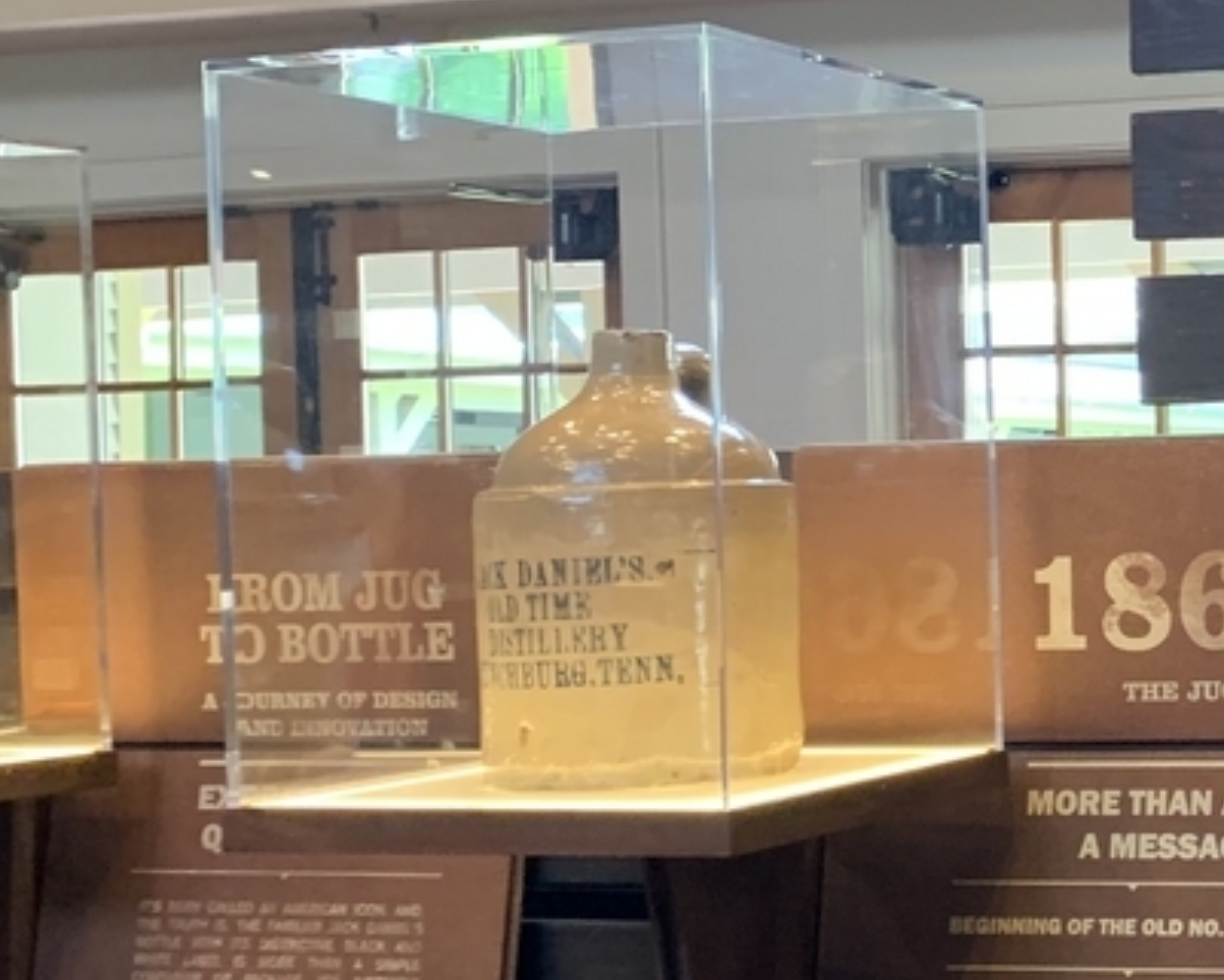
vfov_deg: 20.2
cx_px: 1609
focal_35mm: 76
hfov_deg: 22.3
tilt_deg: -0.4
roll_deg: +1.6
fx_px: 2754
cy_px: 565
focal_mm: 4.25
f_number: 1.8
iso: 250
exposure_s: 1/60
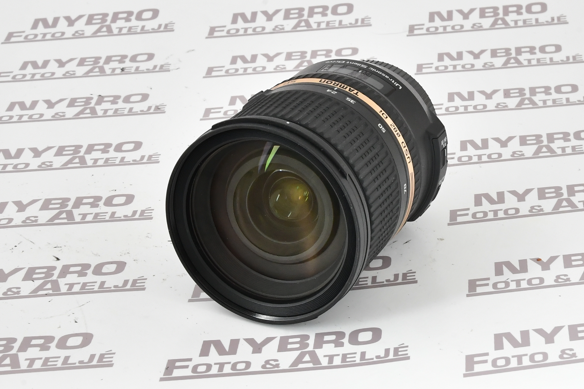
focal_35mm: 50
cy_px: 192
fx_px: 811
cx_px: 301
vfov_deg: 27.0
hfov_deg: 39.6
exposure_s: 1/125
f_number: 14
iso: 1600
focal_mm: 48
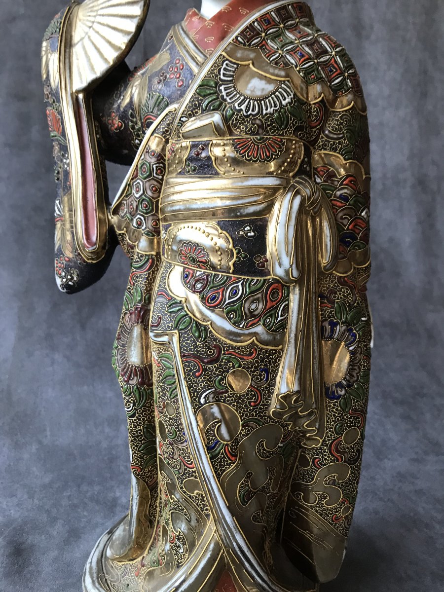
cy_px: 296
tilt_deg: -12.7
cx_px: 222
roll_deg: -1.8
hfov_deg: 49.7
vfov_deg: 63.4
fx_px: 479
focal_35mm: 28
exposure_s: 1/17
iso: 40
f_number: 1.8
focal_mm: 3.99
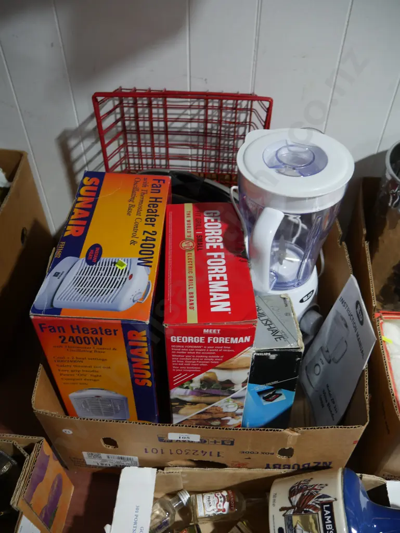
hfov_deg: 49.8
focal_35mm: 28
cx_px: 200
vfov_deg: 63.4
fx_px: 431
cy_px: 266
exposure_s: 1/60
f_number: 3.5
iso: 400
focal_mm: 14
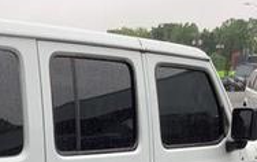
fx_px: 617
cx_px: -8
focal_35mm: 88
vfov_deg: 14.2
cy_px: 221
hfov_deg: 22.5
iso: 25
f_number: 2.4
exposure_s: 1/136
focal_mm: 3.3
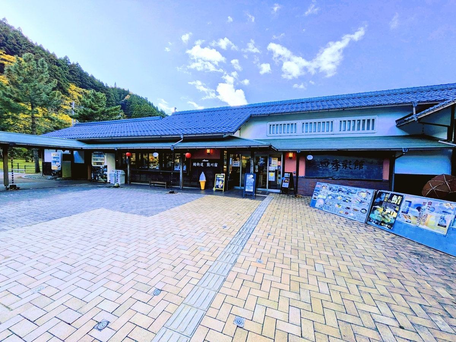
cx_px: 228
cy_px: 171
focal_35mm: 14
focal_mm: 1.83
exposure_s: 1/1337
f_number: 2.2
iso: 45
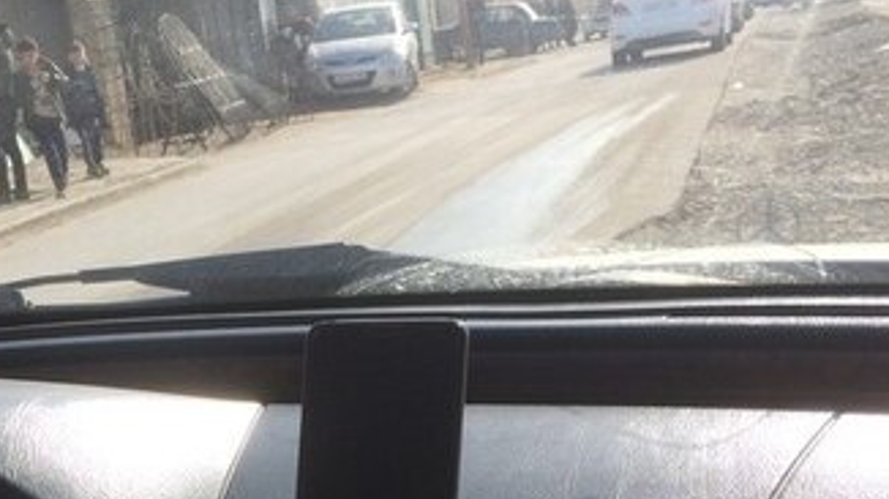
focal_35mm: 64
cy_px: 620
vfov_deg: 17.8
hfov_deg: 32.2
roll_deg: +9.4
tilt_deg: -18.8
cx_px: 210
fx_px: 1508
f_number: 2.2
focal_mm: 4.15
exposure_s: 1/662
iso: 32
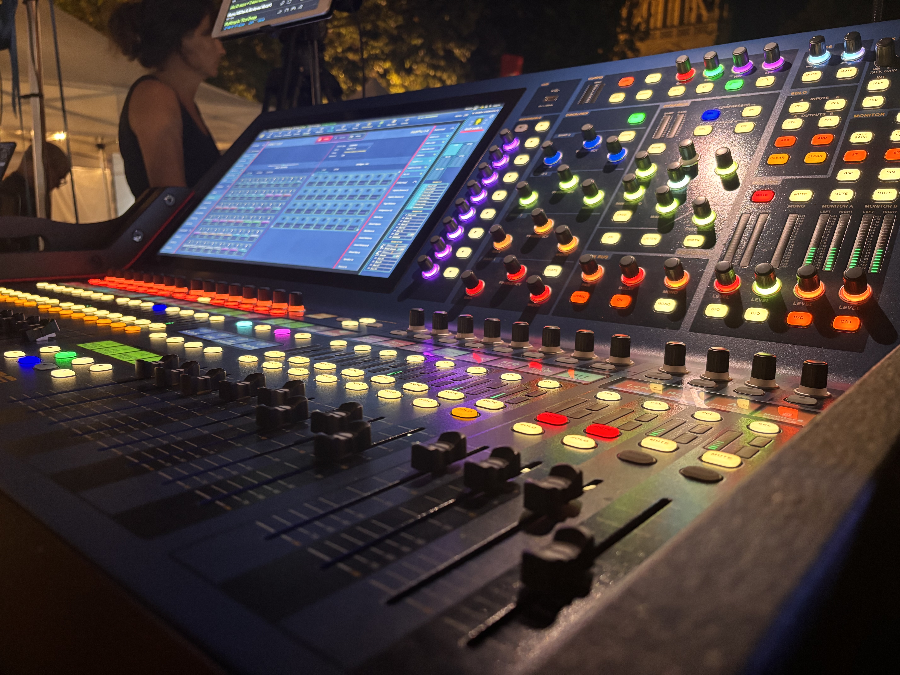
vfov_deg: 53.1
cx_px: 450
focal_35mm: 26
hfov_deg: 67.3
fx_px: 676
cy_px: 338
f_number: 1.6
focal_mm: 5.96
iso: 500
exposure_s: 1/50
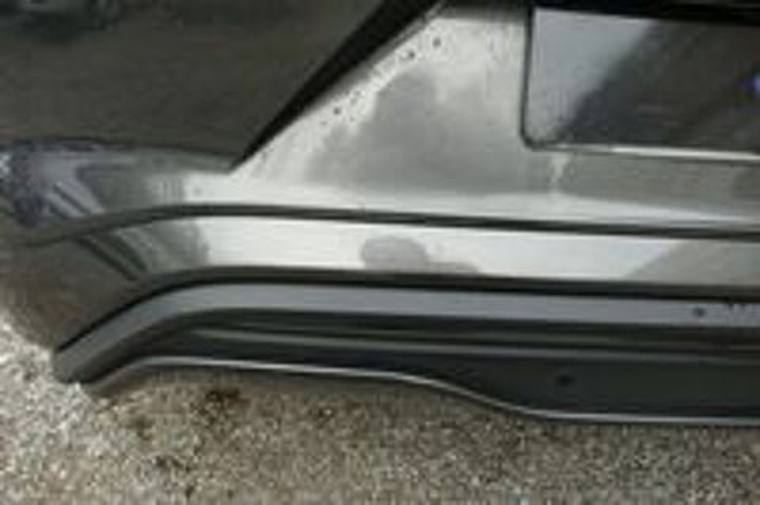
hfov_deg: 71.6
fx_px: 527
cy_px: 252
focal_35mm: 25
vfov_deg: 51.2
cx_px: 380
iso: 125
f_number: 2.8
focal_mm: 9.12
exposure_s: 1/320
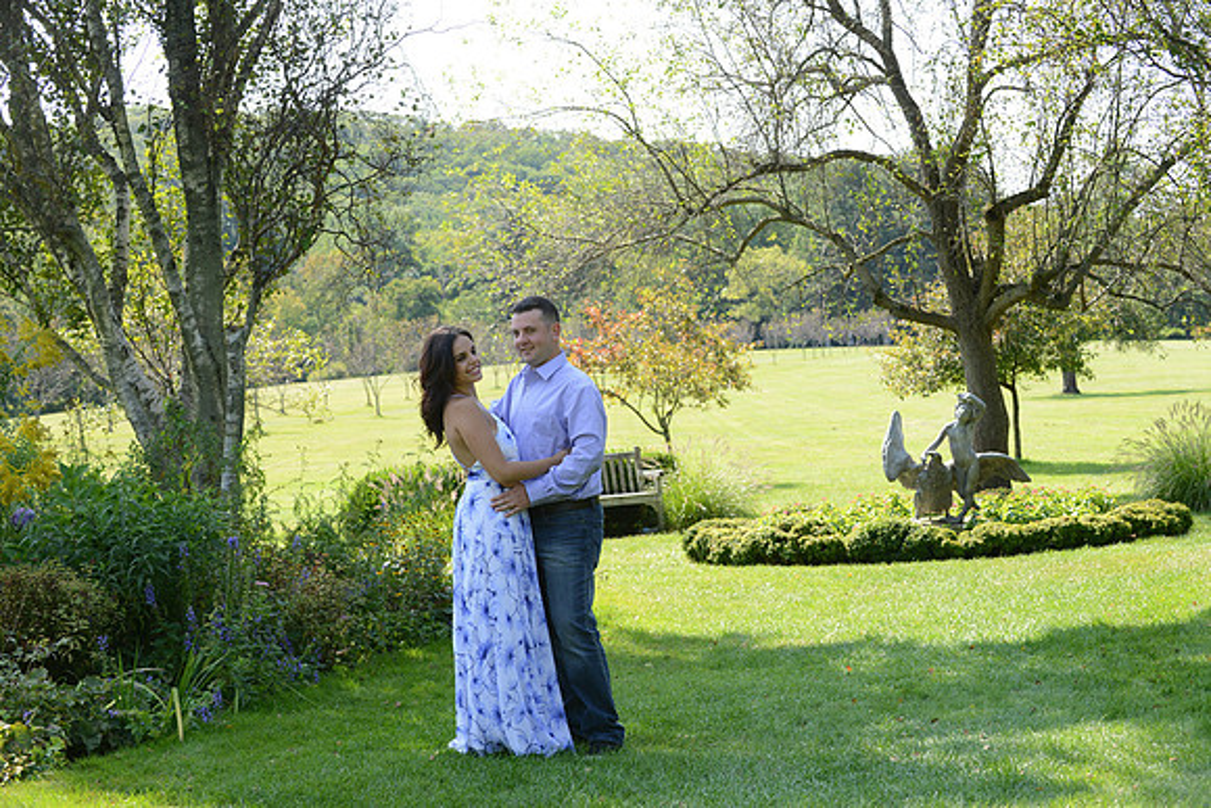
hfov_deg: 28.8
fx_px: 2355
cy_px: 404
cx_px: 606
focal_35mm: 70
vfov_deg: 19.5
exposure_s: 1/250
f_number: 8
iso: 320
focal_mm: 70
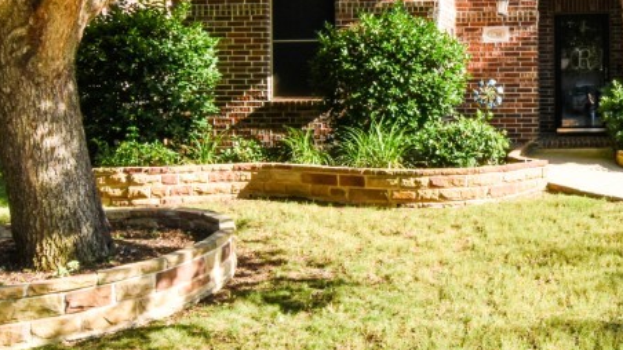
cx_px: 565
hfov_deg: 46.2
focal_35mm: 39
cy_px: 92
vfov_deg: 29.8
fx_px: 647
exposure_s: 1/100
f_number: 16
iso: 400
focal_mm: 11
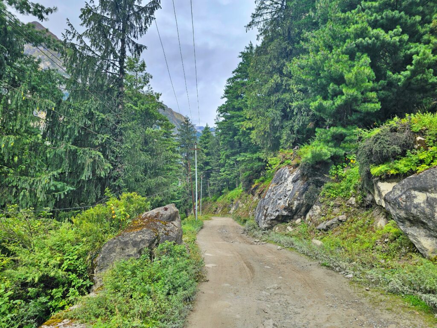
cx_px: 218
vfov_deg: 58.9
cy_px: 164
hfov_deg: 73.9
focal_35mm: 23
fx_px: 290
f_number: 1.7
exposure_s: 1/180
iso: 12
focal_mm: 6.3
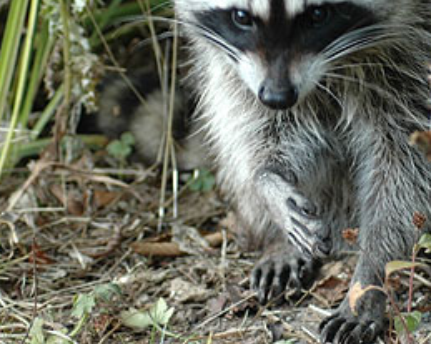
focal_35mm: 171
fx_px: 2180
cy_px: 114
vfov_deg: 9.0
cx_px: 363
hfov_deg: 11.2
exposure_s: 1/60
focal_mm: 70
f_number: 4
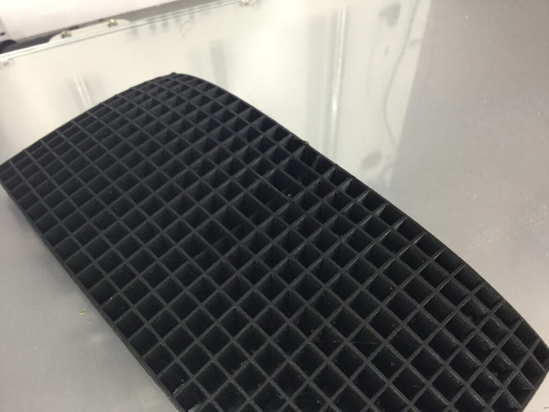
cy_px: 206
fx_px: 492
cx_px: 274
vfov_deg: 45.4
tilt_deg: -52.3
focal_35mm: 31
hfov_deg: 58.4
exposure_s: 1/33
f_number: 2.4
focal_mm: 3.3
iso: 100
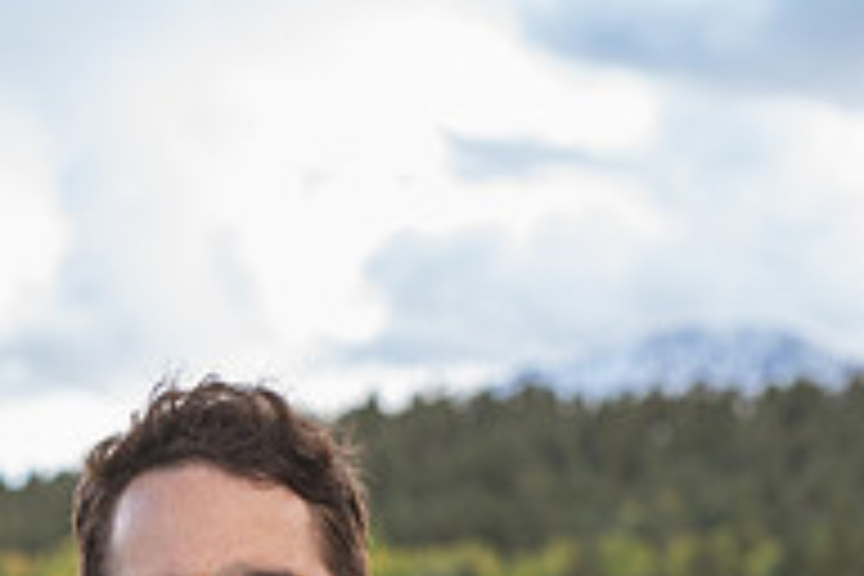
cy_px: 756
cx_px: 4
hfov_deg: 12.8
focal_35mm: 159
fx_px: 3816
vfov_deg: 8.5
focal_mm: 50
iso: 250
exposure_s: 1/320
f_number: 3.5
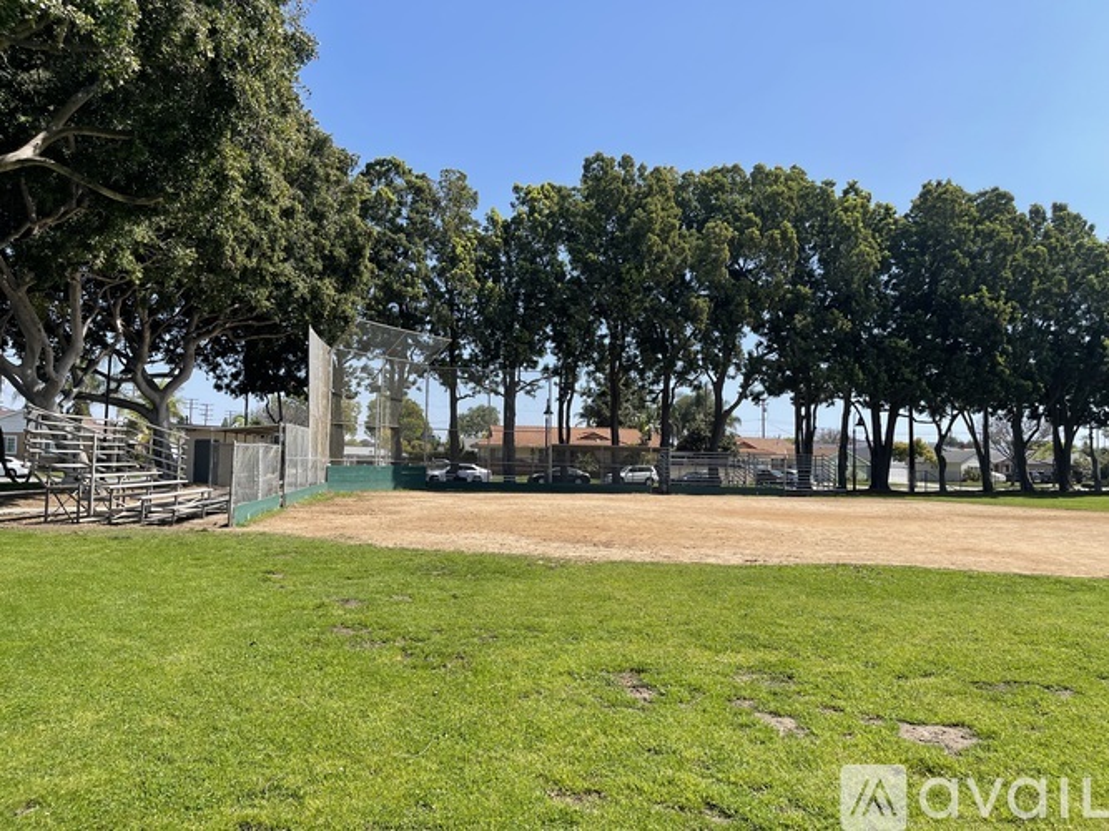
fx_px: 801
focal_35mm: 25
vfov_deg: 54.9
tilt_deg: +2.5
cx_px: 554
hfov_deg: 69.4
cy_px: 416
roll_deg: -1.1
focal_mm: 5.1
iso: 32
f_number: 1.6
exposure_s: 1/2545
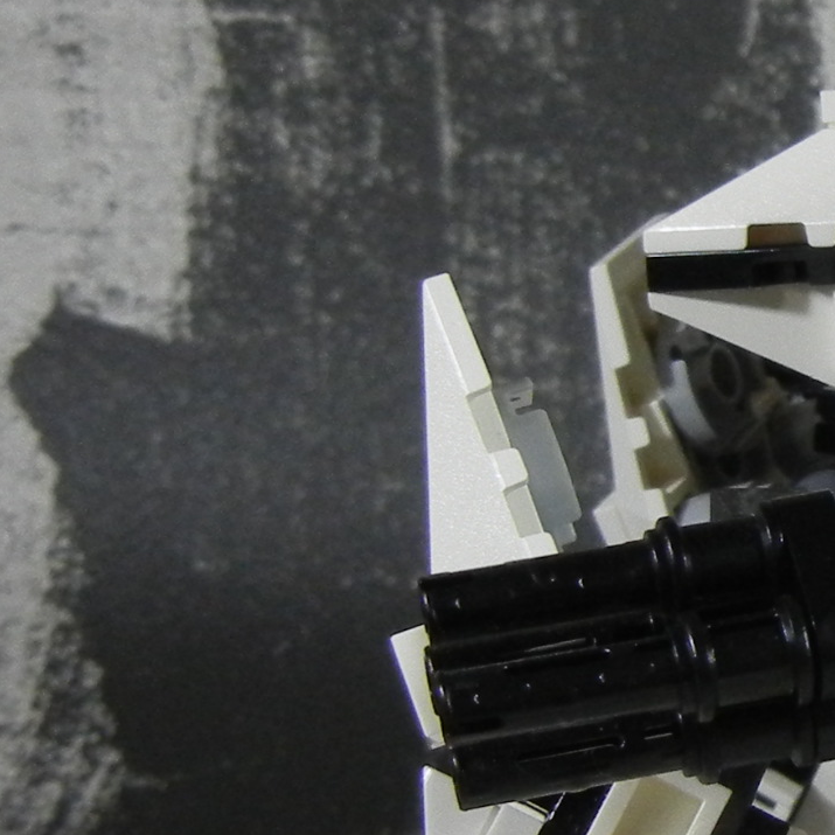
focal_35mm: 121
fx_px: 3302
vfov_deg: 14.4
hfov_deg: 13.6
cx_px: 1230
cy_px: 547
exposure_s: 1/63.4
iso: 400
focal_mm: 5.4
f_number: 3.5
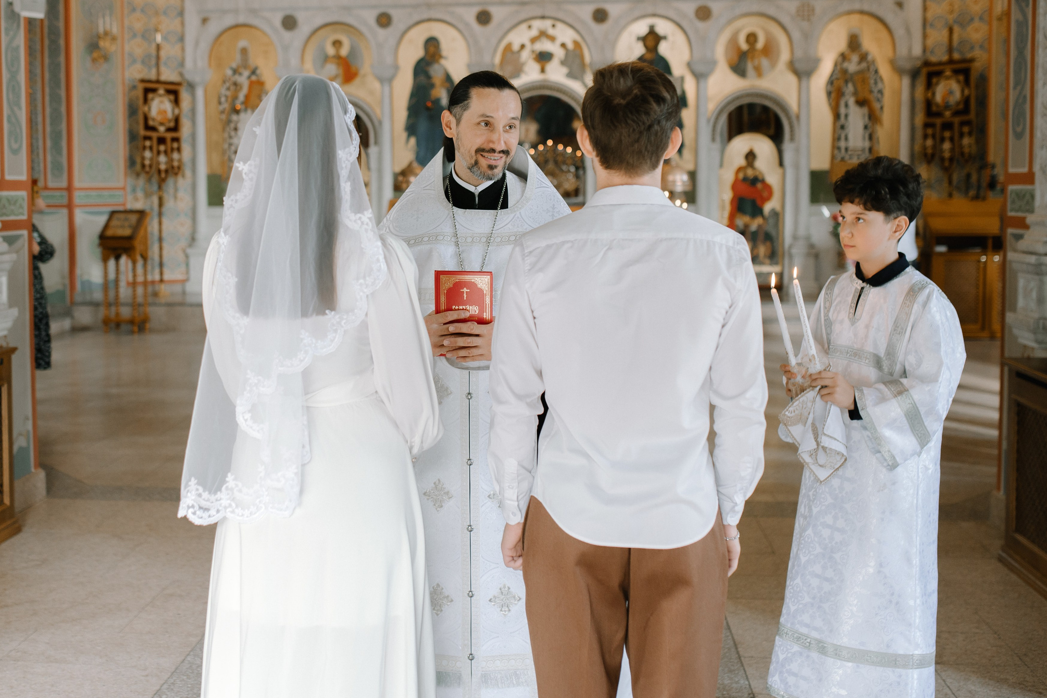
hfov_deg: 44.3
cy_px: 270
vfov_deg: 30.4
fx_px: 1280
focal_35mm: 44
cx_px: 423
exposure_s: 1/250
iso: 500
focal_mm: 35
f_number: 2
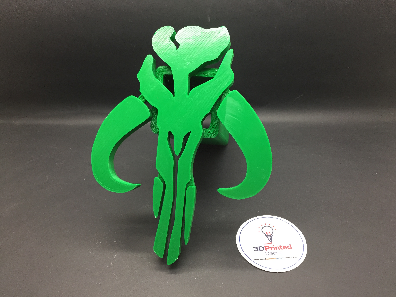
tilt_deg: -34.1
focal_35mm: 29
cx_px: 198
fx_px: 332
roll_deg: -0.2
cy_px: 148
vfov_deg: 48.2
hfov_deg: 61.7
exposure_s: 1/30
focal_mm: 4.15
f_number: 2.2
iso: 40
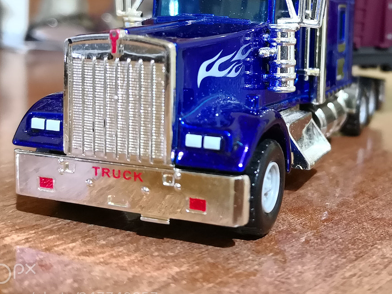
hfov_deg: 38.2
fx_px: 555
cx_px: 281
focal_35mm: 49
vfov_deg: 29.1
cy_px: 65
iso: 640
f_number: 1.6
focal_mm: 3.95
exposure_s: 1/16.7
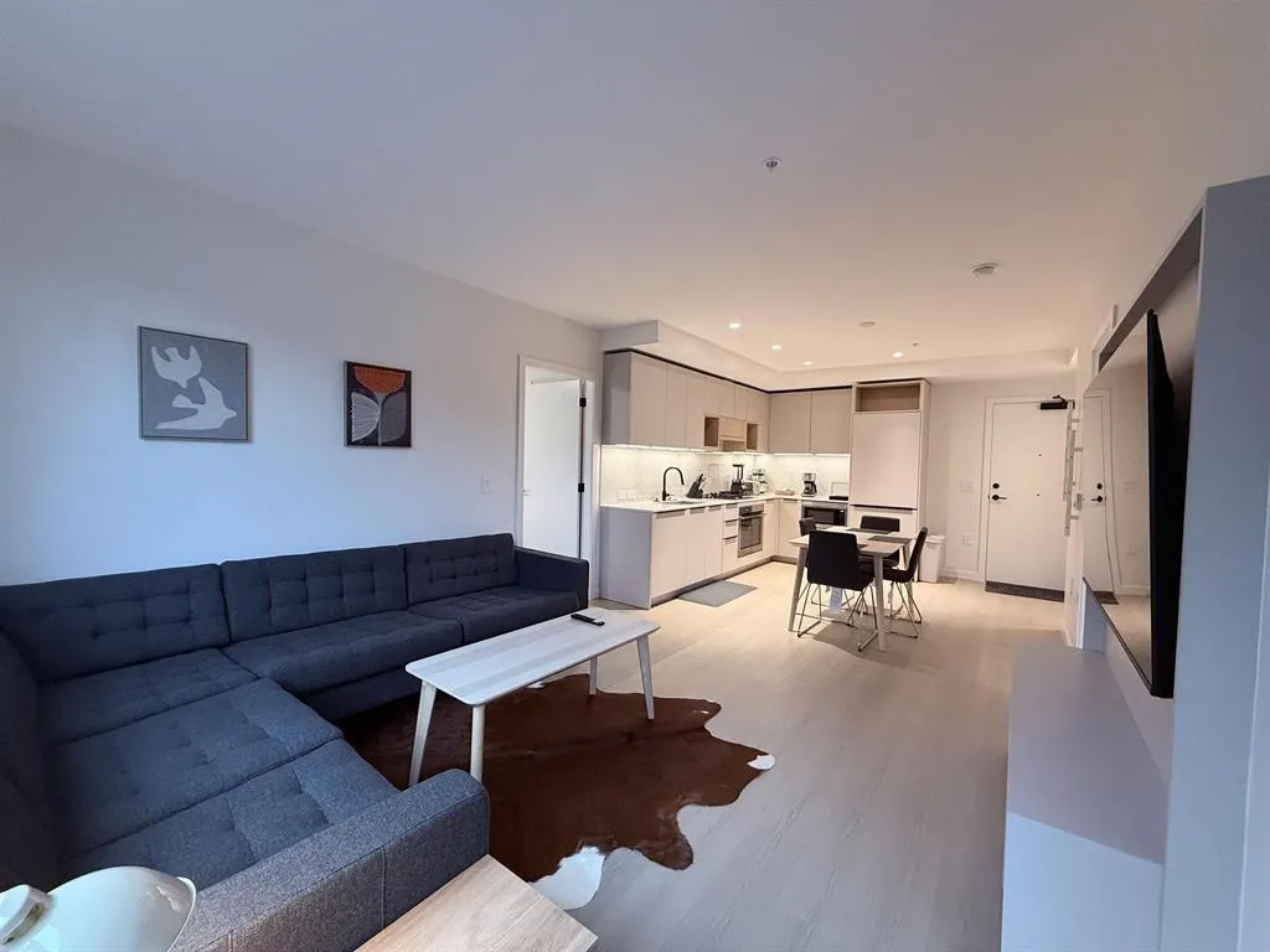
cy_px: 476
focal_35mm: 14
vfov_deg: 85.7
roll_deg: -1.6
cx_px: 635
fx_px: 514
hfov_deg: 102.1
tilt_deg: -1.8
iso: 250
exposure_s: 1/60
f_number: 2.2
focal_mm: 2.22
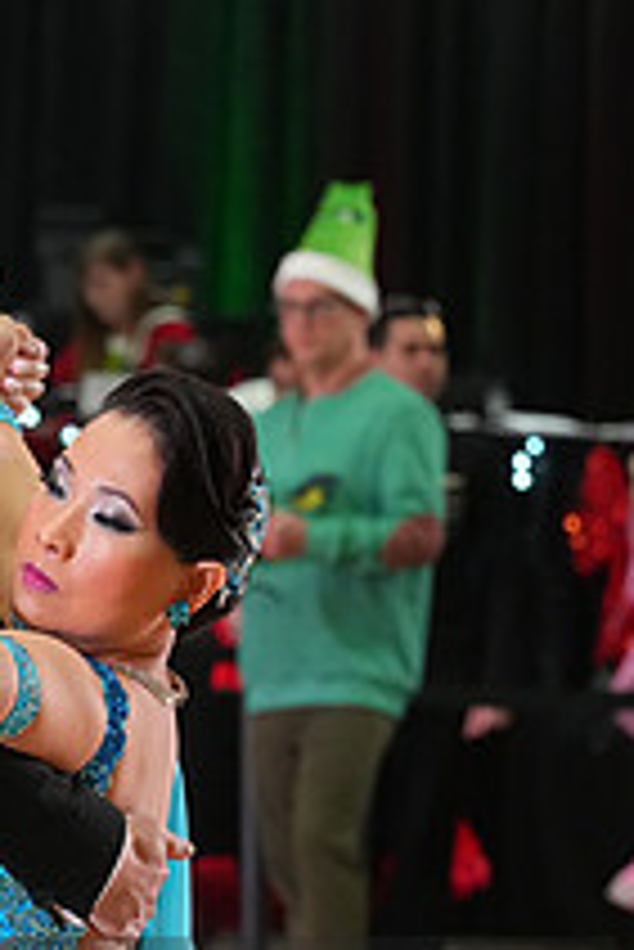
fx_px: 10812
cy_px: 1090
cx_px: -2
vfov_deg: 5.0
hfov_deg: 3.4
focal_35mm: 410
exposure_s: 1/200
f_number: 6.3
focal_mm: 149
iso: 4000
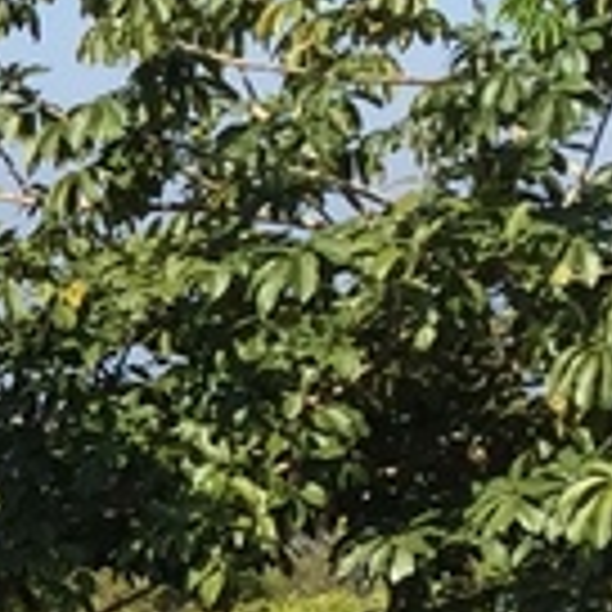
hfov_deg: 6.7
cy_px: 850
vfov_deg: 7.6
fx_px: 4521
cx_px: -1534
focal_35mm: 226
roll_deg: -1.4
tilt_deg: -6.4
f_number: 2.2
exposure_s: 1/1582
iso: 32
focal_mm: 4.15
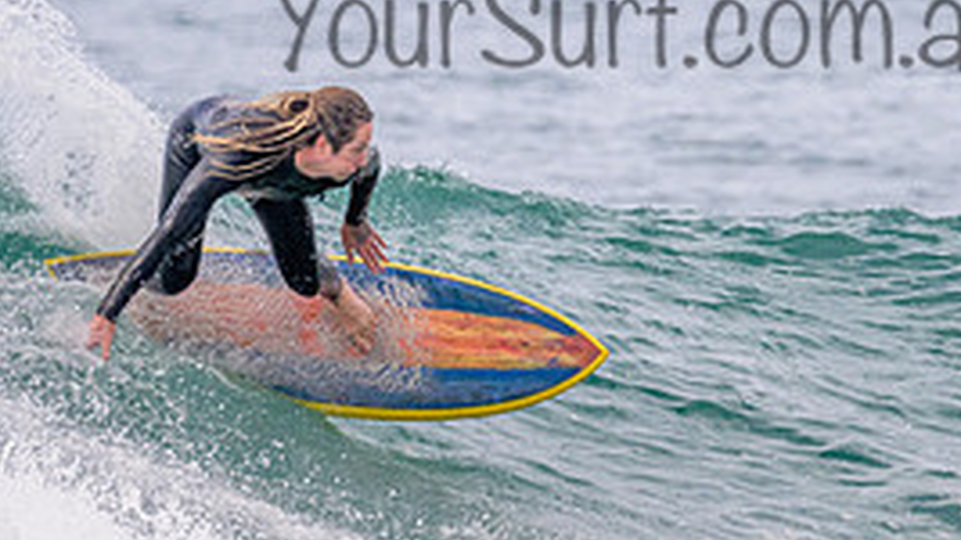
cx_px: 641
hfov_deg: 1.4
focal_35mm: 1569
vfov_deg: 0.8
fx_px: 39969
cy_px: -16
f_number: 11
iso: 2500
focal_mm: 690
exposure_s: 1/2000
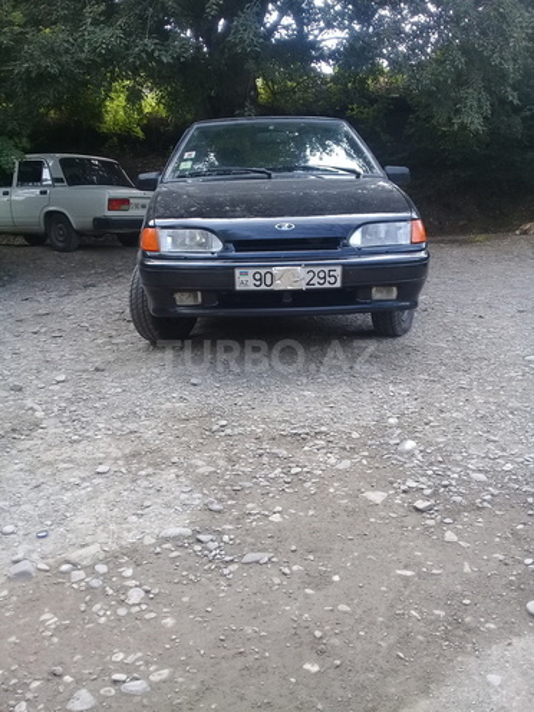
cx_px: 267
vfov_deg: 58.4
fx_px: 638
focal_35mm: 31
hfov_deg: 45.4
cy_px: 356
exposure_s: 1/100
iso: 50
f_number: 2.2
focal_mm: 3.3
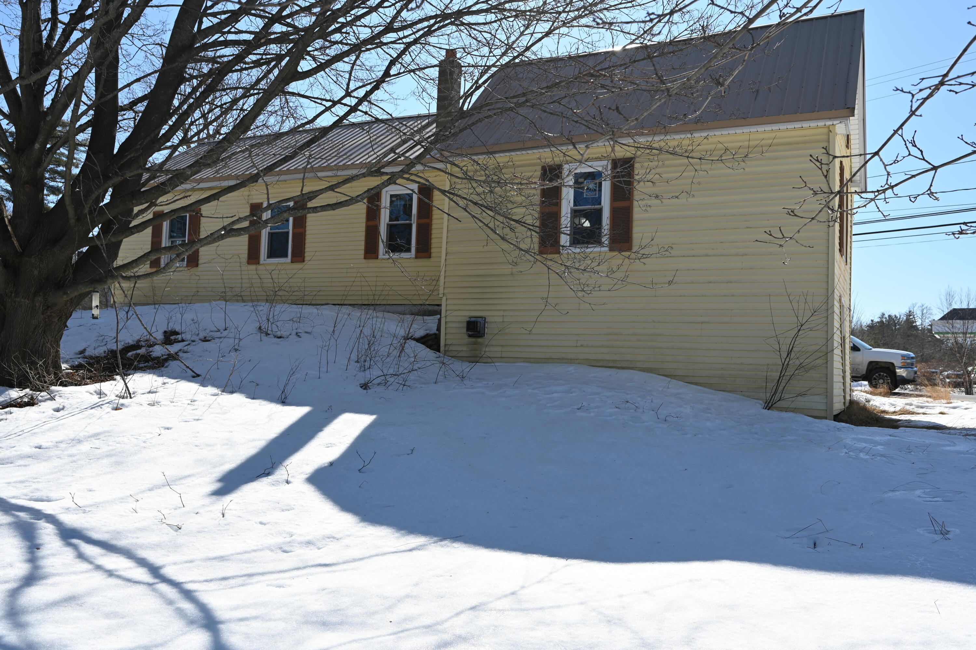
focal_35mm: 28
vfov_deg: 47.1
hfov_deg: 66.4
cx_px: 488
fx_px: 745
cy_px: 325
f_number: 7.1
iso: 100
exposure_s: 1/400
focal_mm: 27.5
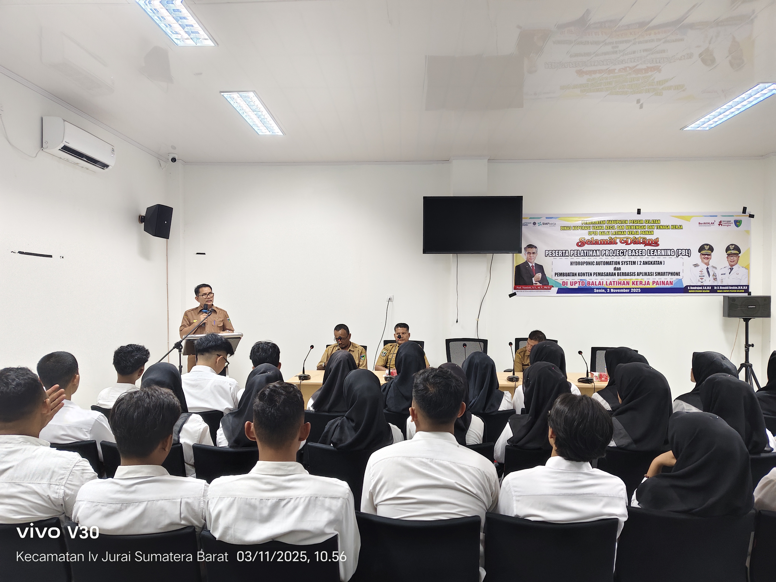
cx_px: 388
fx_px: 516
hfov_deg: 73.9
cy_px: 291
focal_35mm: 23
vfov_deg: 58.9
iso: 775
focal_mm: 5.56
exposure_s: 1/50
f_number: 1.88
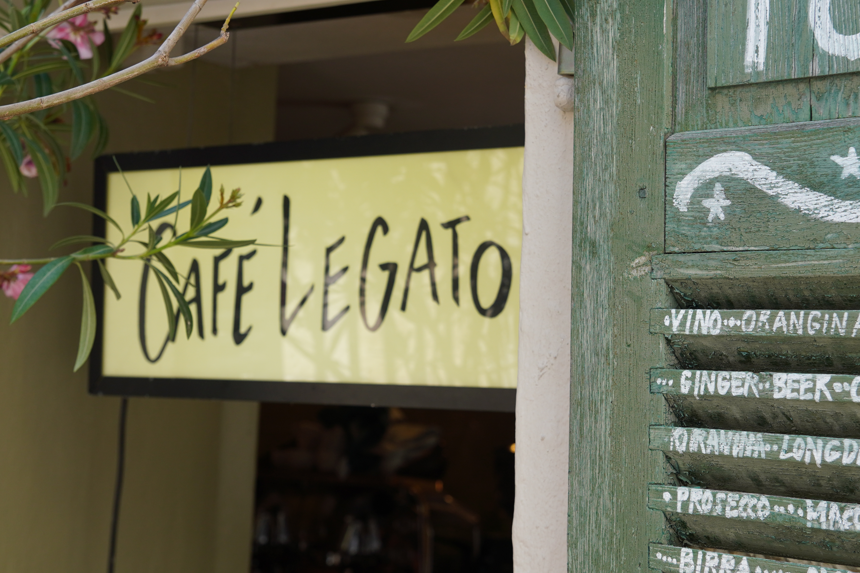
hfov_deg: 28.1
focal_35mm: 72
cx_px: 421
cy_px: 213
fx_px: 1720
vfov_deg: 18.9
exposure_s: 1/160
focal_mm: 34
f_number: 4
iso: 160
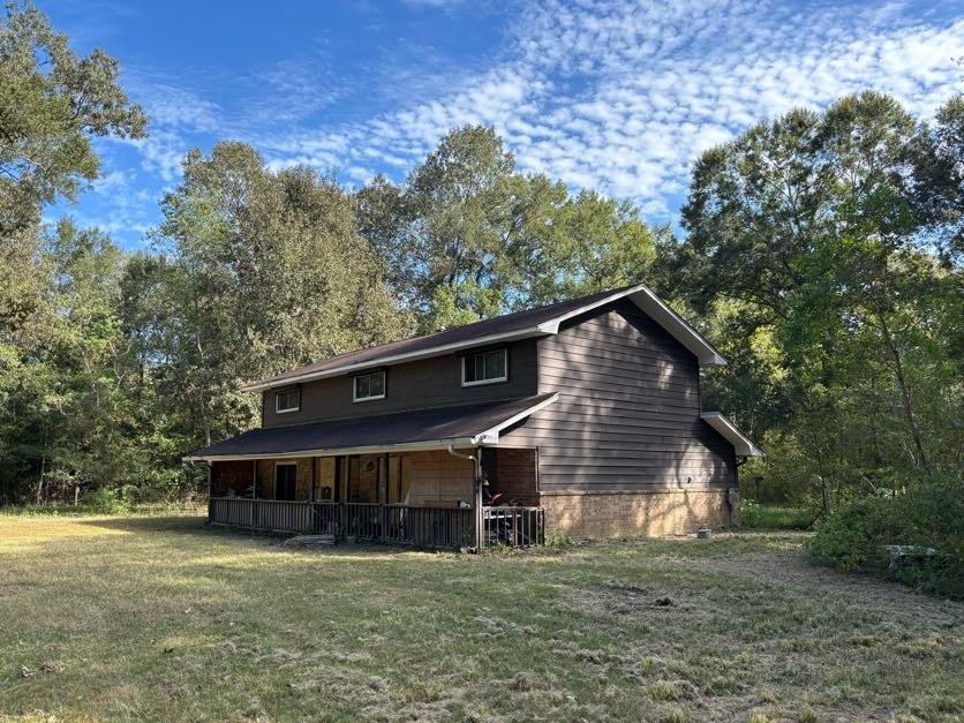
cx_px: 482
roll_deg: +0.4
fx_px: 724
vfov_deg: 53.1
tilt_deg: +8.5
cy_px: 362
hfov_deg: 67.3
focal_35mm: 26
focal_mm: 5.96
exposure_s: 1/792
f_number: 1.6
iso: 50
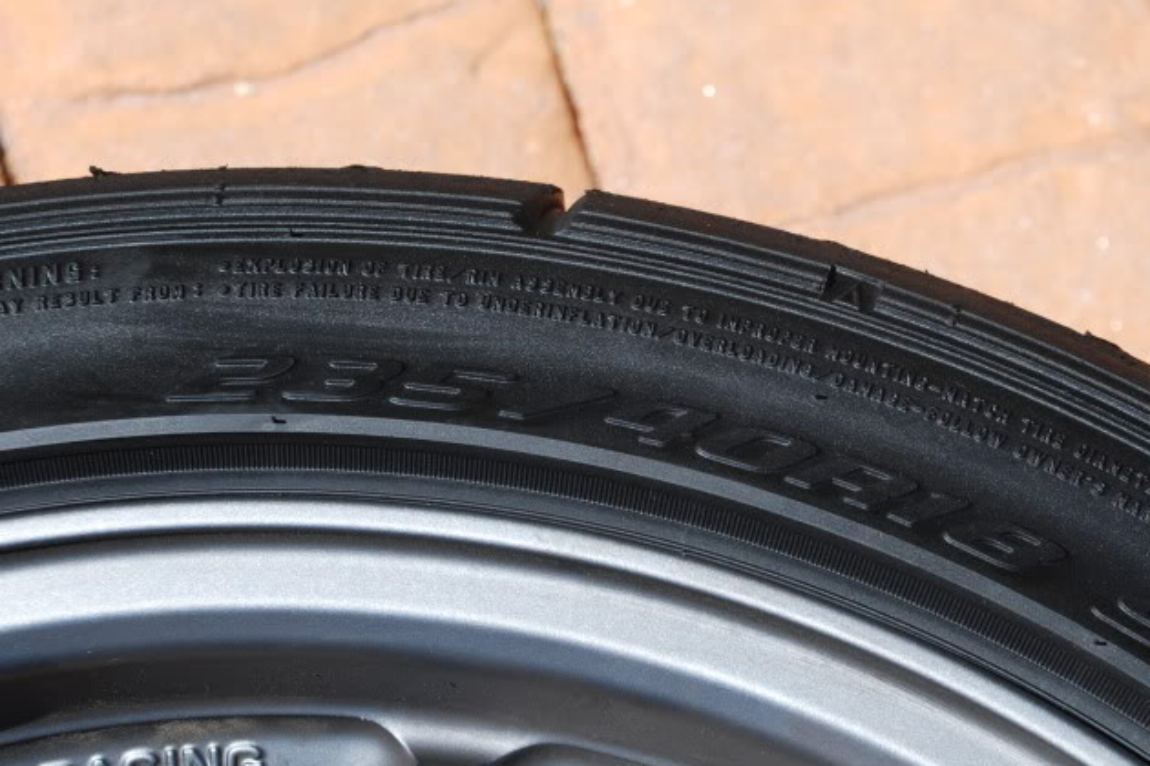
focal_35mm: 117
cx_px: 729
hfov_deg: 17.5
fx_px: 3737
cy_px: 431
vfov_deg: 11.7
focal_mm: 48
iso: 100
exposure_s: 1/200
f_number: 7.1
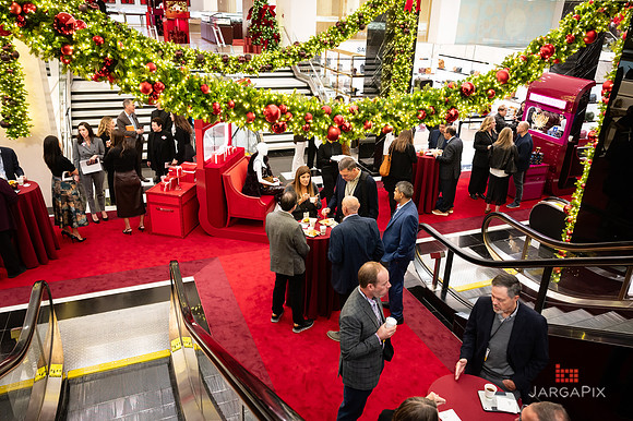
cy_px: 205
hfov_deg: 68.3
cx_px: 324
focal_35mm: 27
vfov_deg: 48.6
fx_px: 467
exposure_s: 1/160
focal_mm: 24
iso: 1000
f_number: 3.2
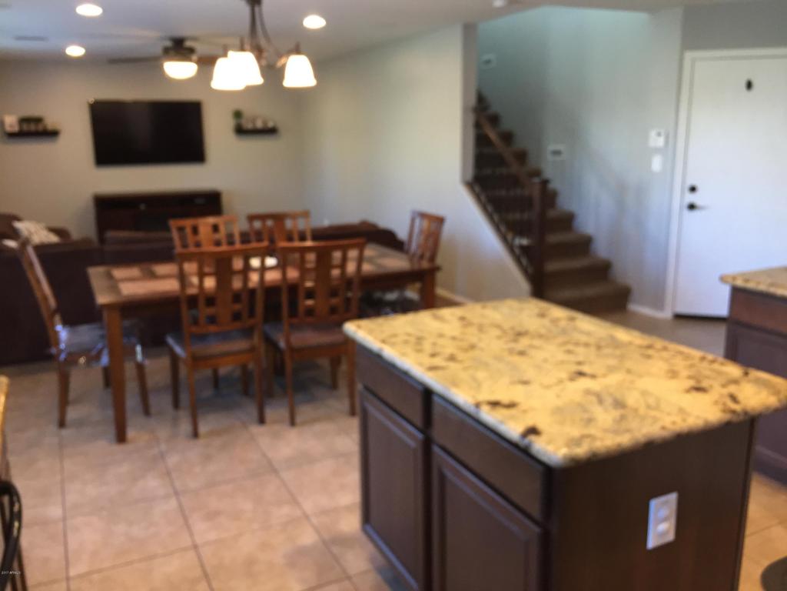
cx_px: 394
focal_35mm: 29
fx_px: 659
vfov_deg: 48.2
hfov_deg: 61.7
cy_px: 296
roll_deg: +0.4
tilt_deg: -11.5
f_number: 2.2
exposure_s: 1/30
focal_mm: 4.15
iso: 160
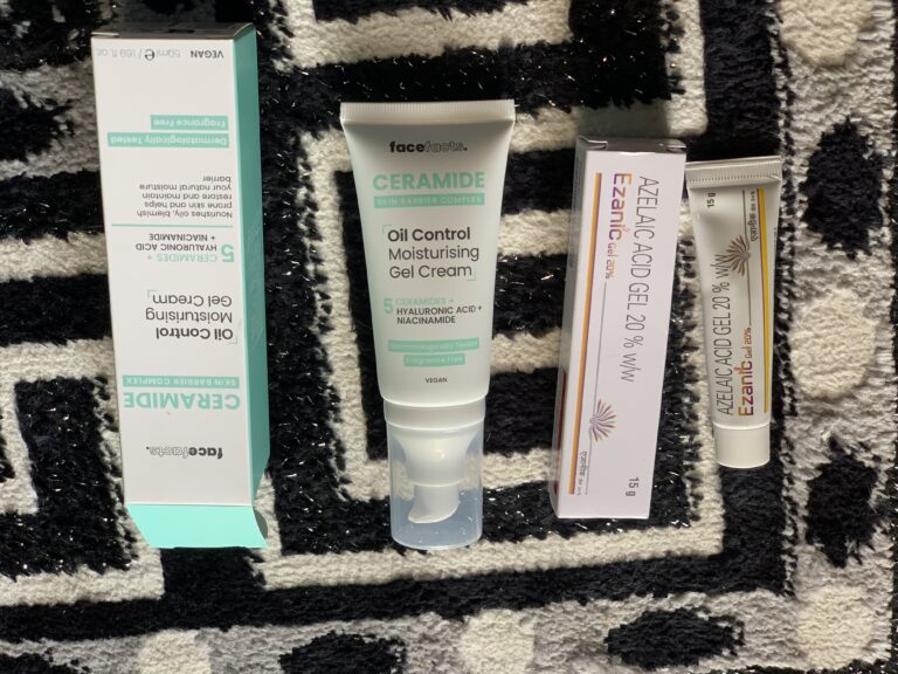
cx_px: 449
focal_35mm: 52
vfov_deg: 28.0
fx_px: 1349
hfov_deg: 36.8
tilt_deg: -69.4
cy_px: 337
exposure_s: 1/110
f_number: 2.4
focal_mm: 6
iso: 125
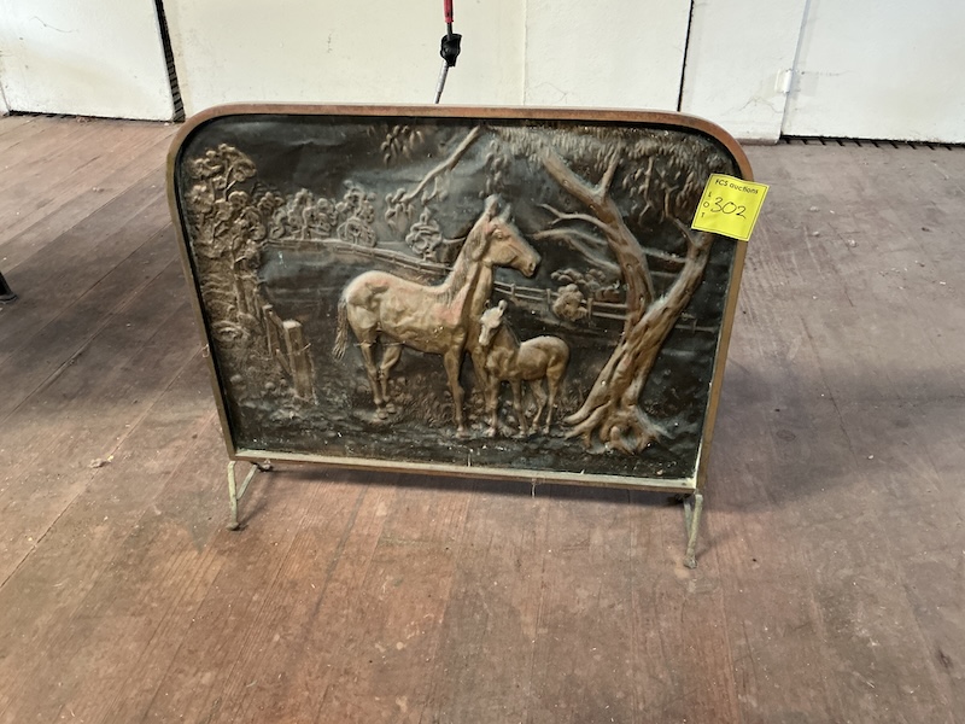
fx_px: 781
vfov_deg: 49.7
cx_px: 482
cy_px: 362
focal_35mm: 28
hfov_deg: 63.4
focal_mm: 3
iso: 320
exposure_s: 1/60
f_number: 1.8
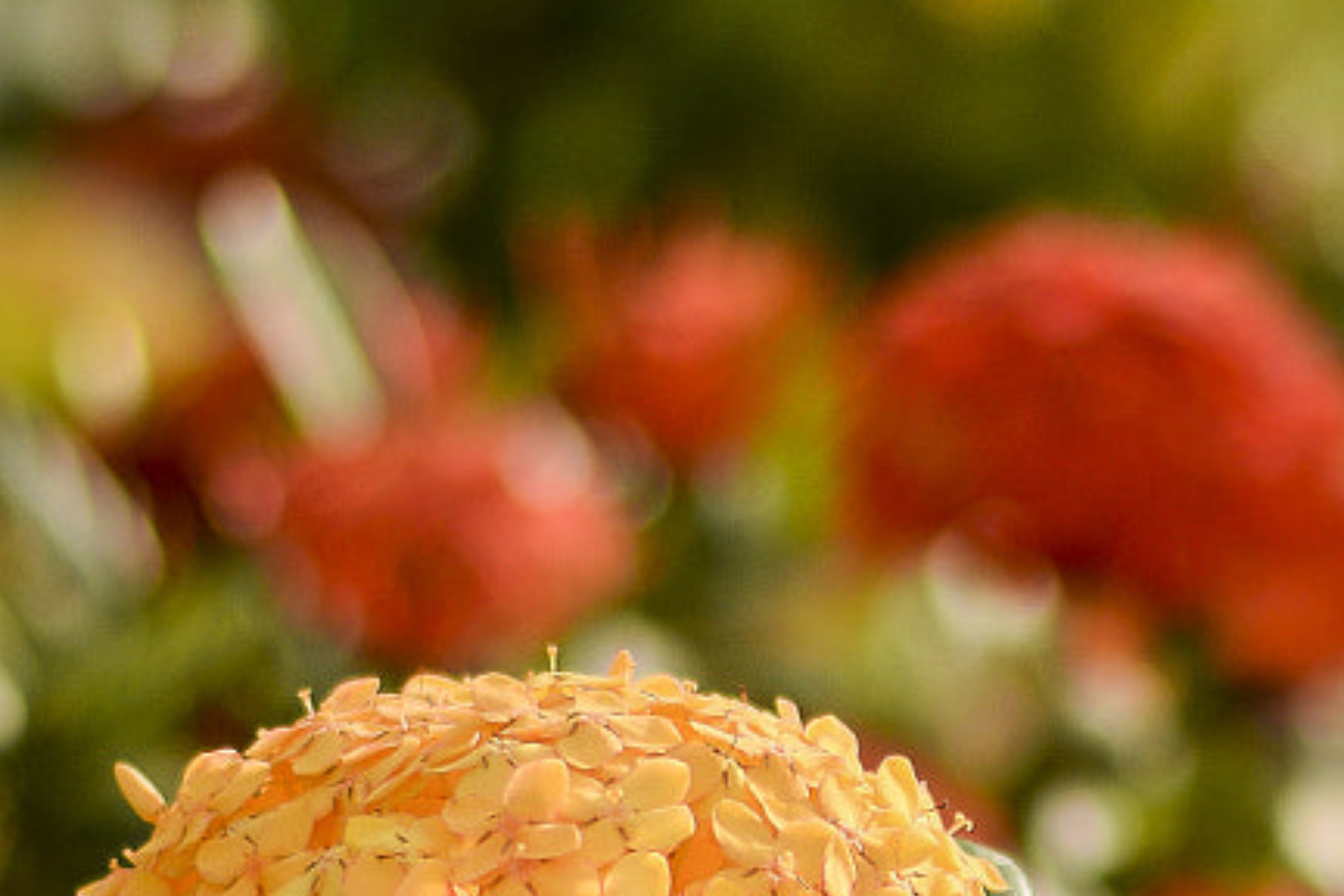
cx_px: 1739
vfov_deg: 4.9
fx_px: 10378
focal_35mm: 278
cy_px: 908
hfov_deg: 7.3
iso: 100
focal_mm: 50
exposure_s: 1/4000
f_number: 2
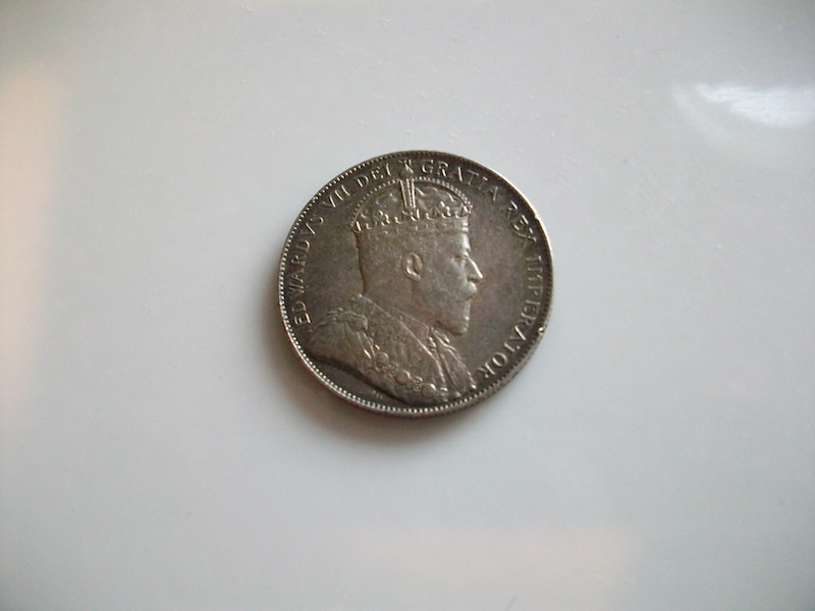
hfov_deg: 56.8
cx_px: 408
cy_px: 306
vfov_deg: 44.2
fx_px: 753
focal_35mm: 32
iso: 160
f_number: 2.8
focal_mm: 5.7
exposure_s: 1/13
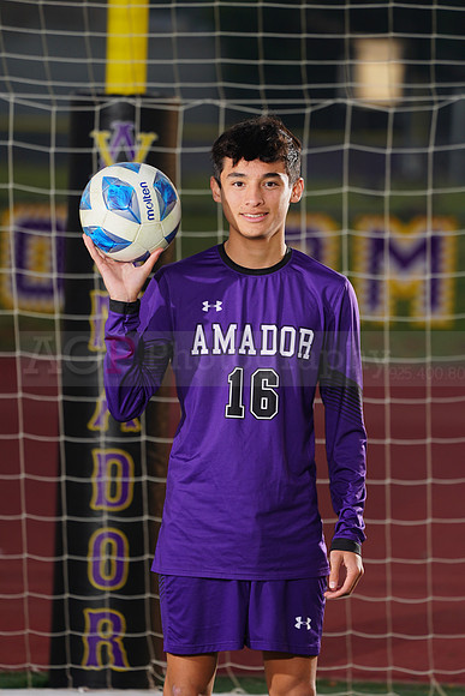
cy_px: 348
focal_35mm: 355
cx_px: 232
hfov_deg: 3.9
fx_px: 6873
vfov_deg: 5.8
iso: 200
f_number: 7.1
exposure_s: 1/200
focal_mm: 355
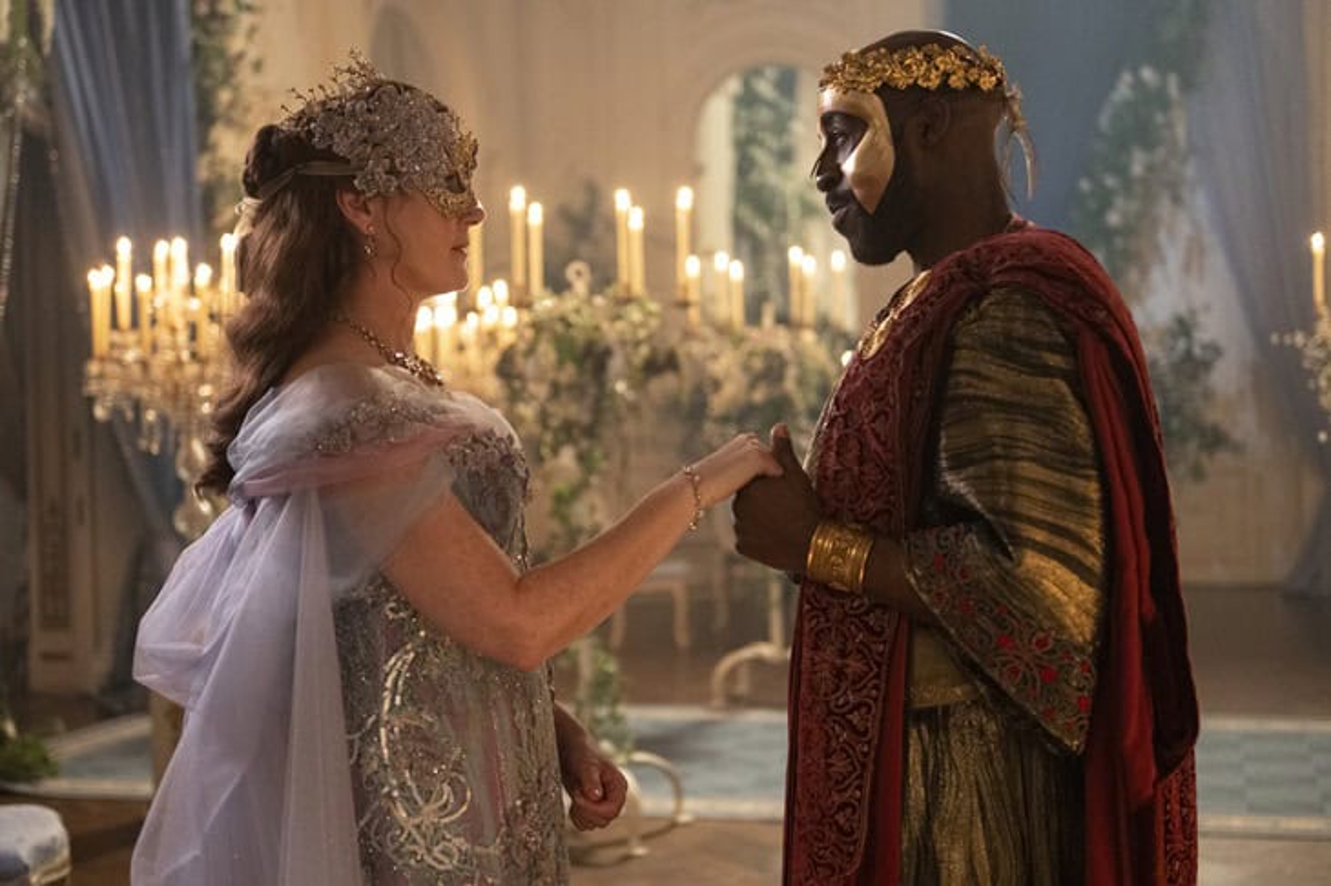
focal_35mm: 56
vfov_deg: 24.2
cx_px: 666
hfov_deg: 35.7
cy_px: 443
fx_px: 2069
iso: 5000
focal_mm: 56
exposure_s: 1/60
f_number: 2.8
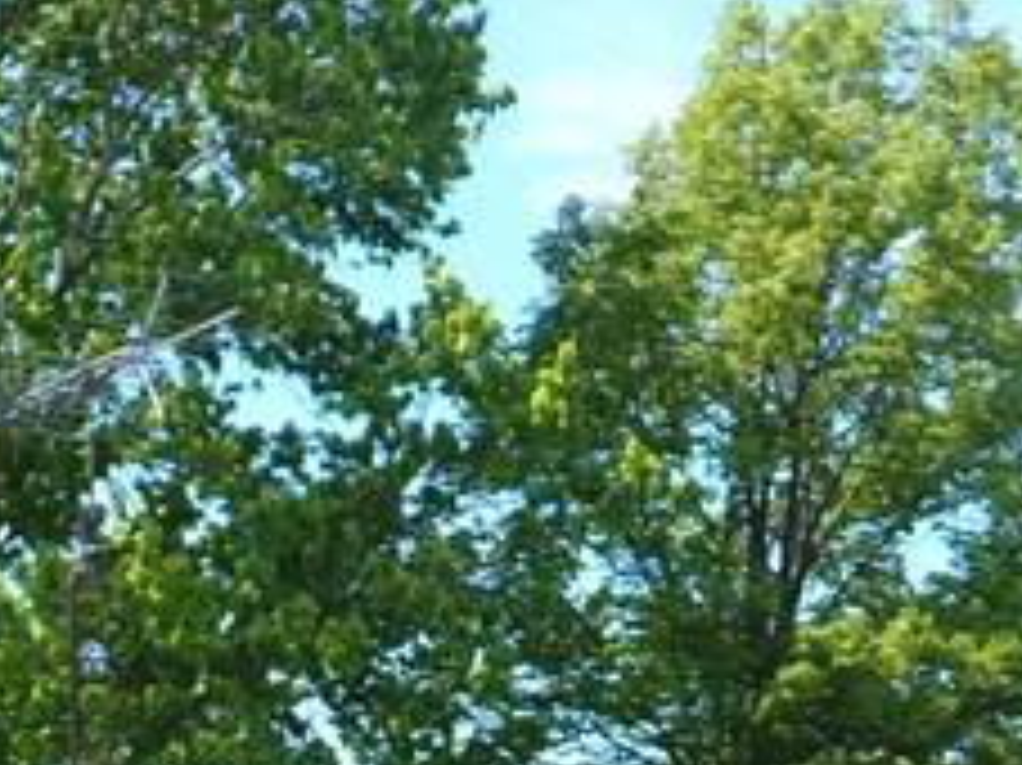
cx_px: 234
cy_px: 2012
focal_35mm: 113
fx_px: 3334
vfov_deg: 10.6
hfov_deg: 17.3
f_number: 2.8
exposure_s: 1/332
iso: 100
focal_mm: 3.61
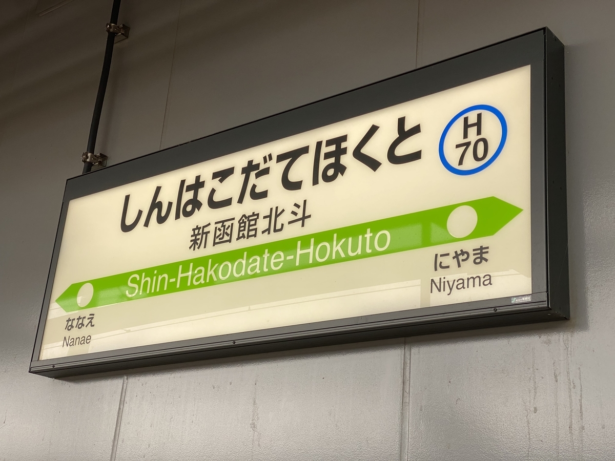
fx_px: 924
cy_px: 230
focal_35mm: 52
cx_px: 308
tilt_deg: +21.1
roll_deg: -5.4
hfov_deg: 36.8
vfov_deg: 28.0
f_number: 2
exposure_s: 1/122
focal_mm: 6
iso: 64
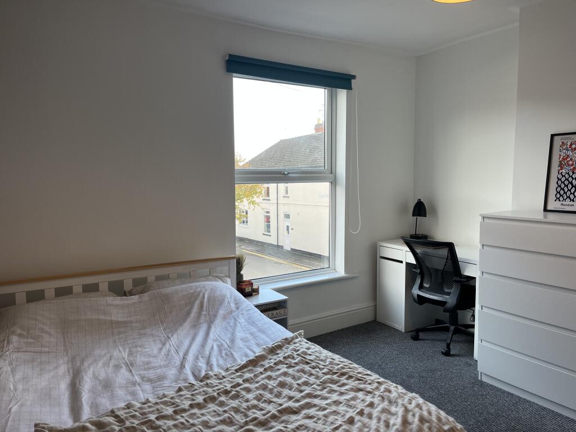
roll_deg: +0.7
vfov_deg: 53.1
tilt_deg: -4.8
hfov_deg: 67.3
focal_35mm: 26
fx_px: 433
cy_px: 216
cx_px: 288
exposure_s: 1/100
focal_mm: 5.1
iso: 64
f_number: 1.6
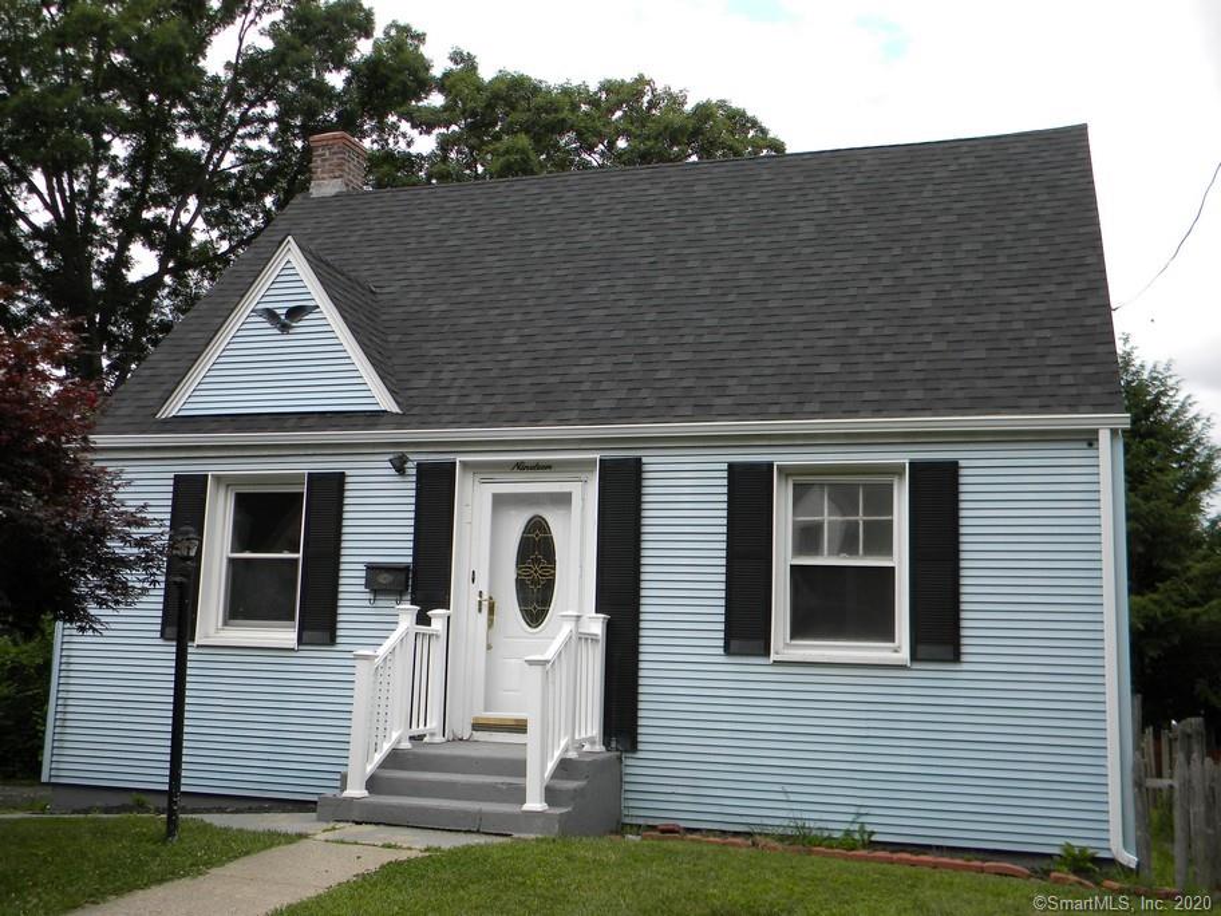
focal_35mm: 36
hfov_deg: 51.4
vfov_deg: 39.7
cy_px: 458
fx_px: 1270
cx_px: 610
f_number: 3.7
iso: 80
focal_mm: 6.4
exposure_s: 1/423
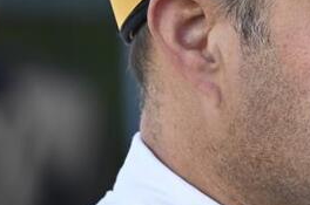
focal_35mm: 1054
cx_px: 417
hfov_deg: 2.0
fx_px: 9060
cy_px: 18
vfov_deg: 1.3
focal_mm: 280
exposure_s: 1/500
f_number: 5.3
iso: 400
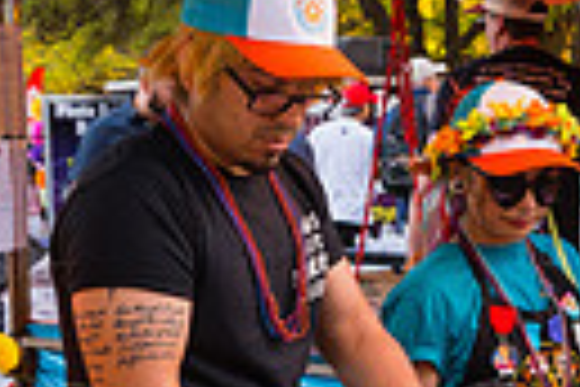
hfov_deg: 18.4
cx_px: 602
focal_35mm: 108
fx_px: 1740
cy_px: 256
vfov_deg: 12.7
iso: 1250
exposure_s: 1/500
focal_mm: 24
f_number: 4
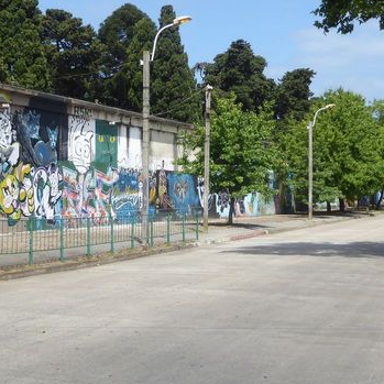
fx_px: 916
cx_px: 165
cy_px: 173
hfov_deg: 23.7
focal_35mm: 73
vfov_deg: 23.7
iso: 80
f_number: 3.7
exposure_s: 1/640
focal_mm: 6.3
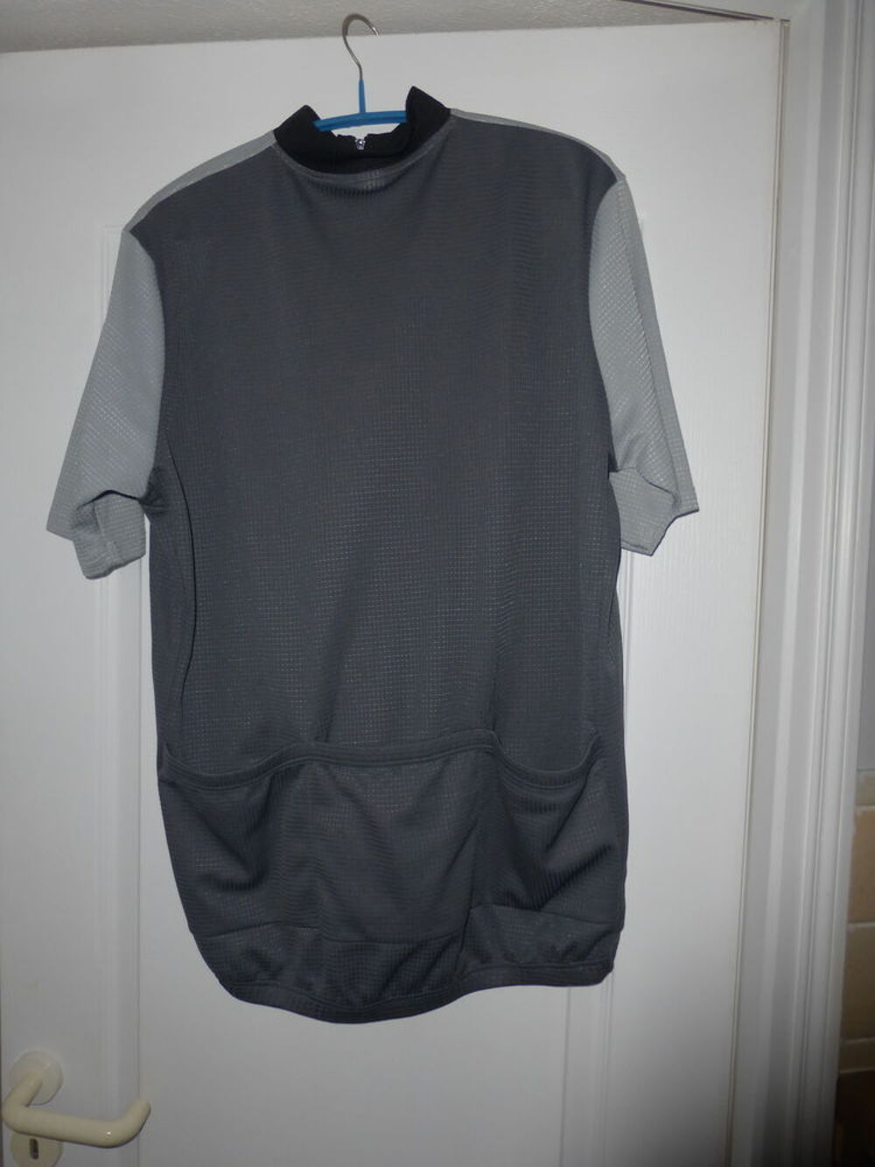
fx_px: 809
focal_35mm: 24
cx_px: 438
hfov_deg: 56.8
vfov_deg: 71.6
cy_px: 584
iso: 100
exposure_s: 1/60
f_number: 3.3
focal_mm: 4.3
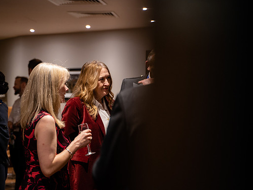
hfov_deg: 23.8
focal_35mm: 82
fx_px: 600
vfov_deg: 18.0
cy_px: 95
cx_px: 119
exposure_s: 1/60
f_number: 2.8
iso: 1250
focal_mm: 75
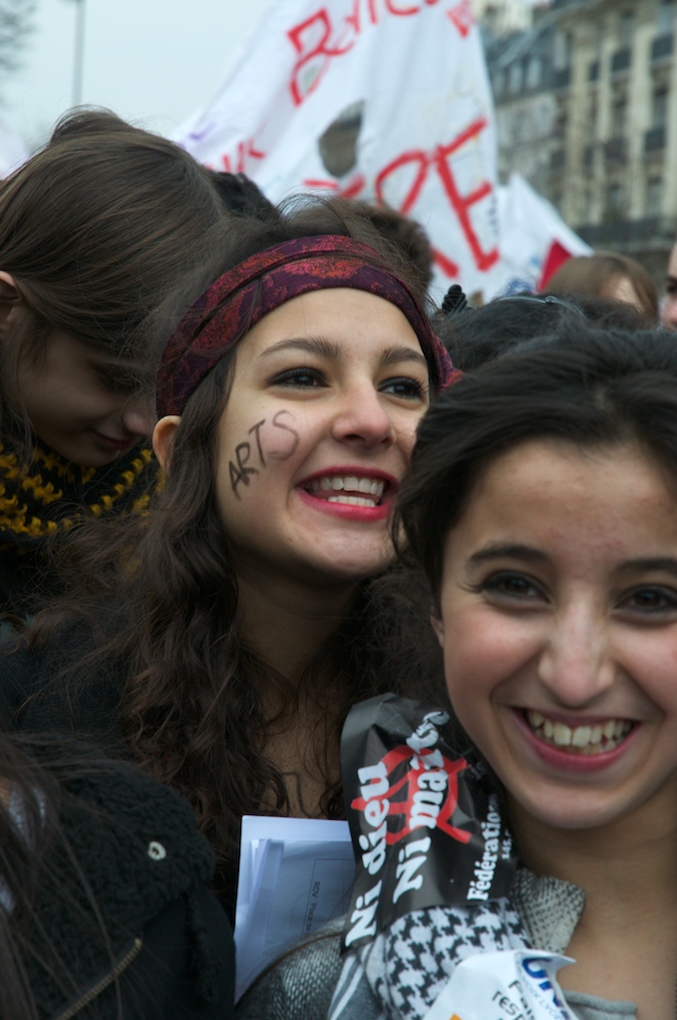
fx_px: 2973
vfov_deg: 19.5
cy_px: 510
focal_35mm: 105
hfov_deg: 13.0
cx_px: 338
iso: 320
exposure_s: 1/250
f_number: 8
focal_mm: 70
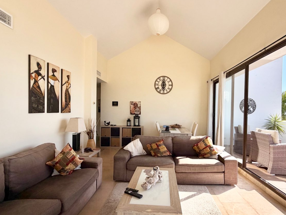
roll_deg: -1.2
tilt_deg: -1.0
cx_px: 156
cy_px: 113
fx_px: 157
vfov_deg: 68.6
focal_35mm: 19
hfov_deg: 84.4
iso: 20
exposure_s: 1/970
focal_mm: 2.22
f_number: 2.2
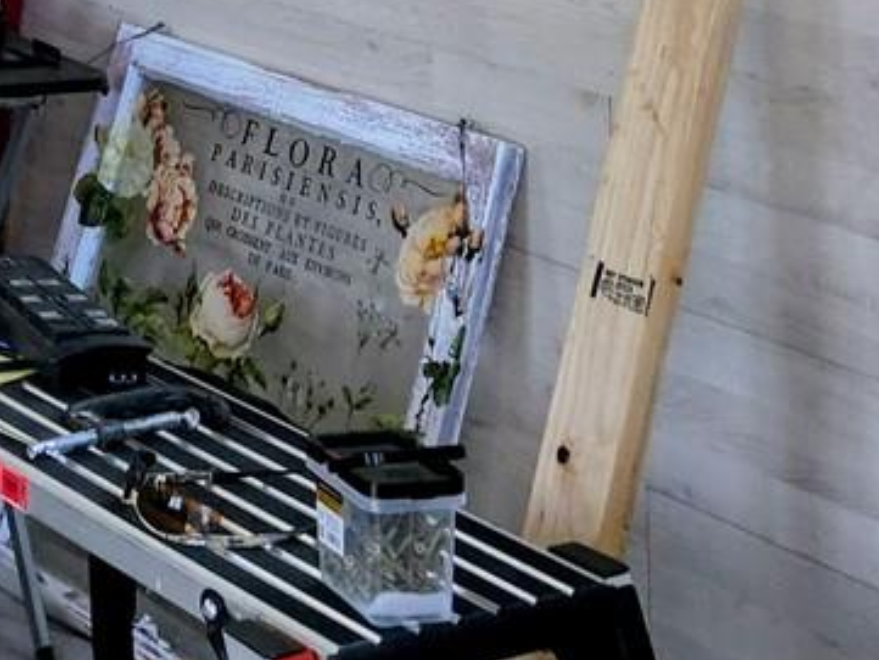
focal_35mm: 102
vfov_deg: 12.6
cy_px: -697
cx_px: -282
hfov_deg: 17.9
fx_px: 2591
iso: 50
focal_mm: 5.4
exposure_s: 1/180
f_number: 1.8
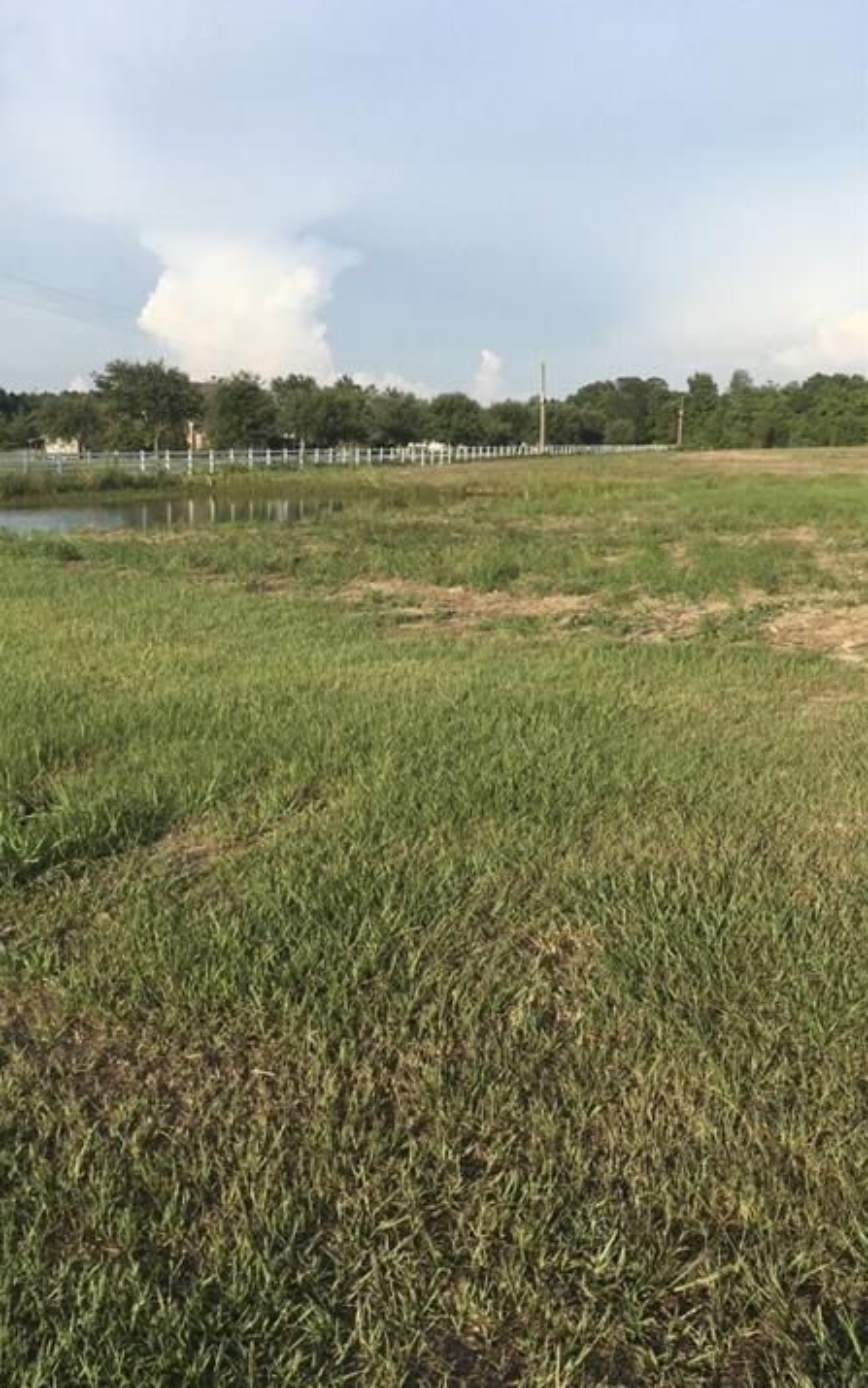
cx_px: 311
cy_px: 722
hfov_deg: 38.0
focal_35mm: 33
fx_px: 1249
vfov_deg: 58.1
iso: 25
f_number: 2.2
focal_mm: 4.15
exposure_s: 1/1451
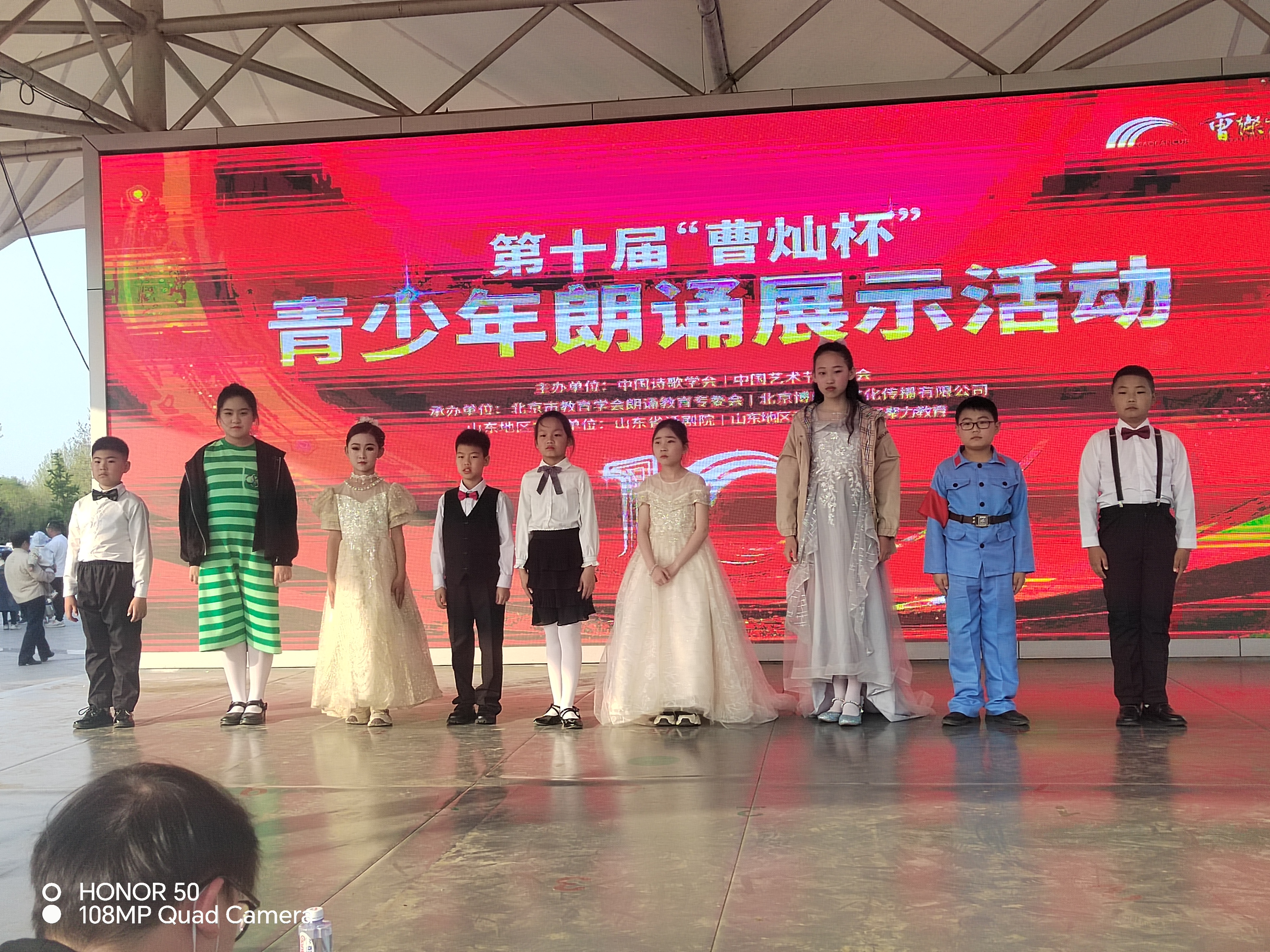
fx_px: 1394
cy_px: 476
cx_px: 635
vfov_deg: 37.7
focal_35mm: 38
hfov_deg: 49.0
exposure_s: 1/744
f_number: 1.9
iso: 403
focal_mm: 5.52
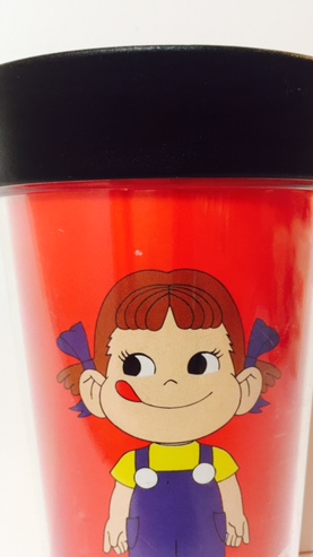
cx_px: 167
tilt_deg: -9.5
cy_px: 357
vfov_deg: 48.8
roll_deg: +1.0
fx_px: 605
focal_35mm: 41
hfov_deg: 29.0
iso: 100
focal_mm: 4.15
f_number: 2.2
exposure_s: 1/33
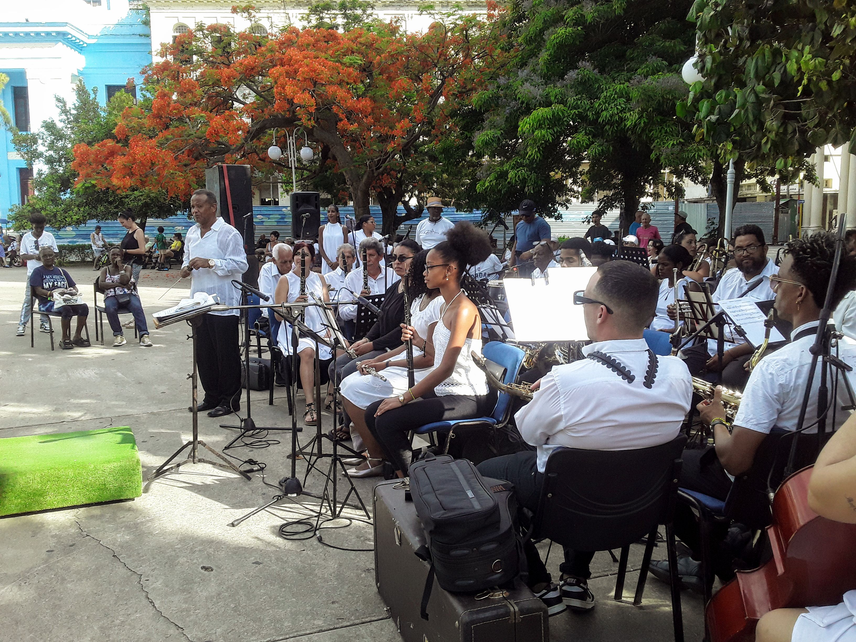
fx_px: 767
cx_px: 428
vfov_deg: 45.4
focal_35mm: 31
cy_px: 321
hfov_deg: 58.4
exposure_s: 1/457
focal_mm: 3.3
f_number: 2.2
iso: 40
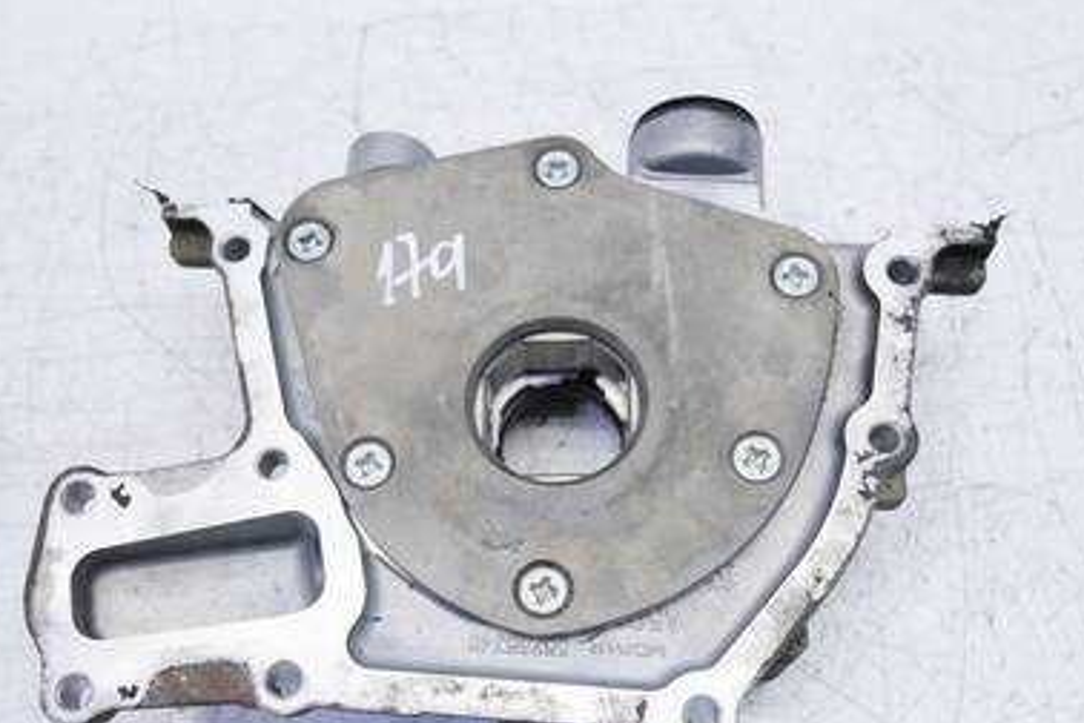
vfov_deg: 35.6
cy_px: 485
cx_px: 551
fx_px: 1114
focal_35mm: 37
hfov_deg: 51.9
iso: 200
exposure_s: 1/80
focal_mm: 14
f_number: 3.6
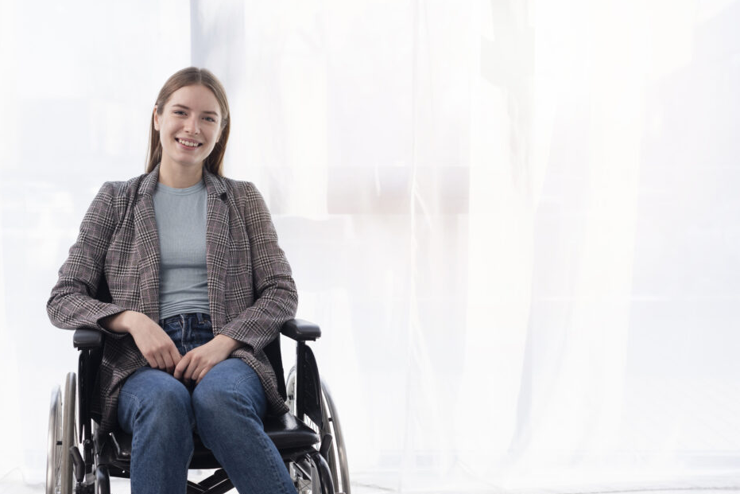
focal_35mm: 55
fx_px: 1131
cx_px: 354
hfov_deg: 36.2
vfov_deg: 24.6
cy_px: 268
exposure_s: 1/160
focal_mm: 50
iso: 200
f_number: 4
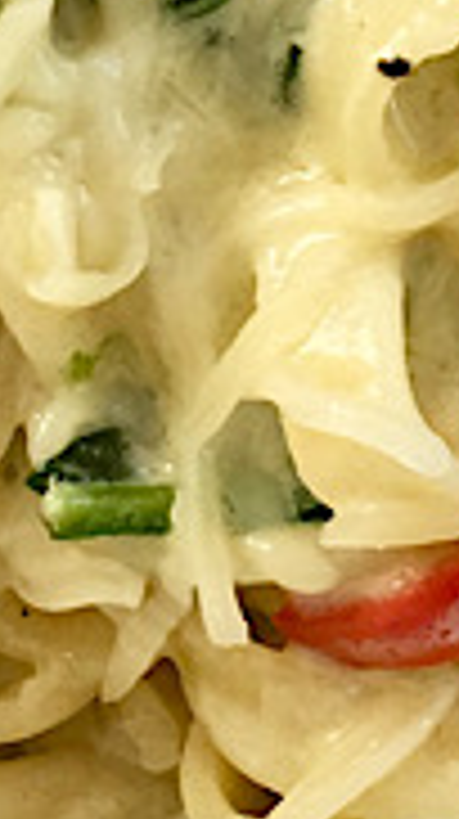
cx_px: 198
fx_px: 3775
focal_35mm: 174
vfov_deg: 11.8
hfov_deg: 7.0
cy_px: -446
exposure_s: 1/33
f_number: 2.2
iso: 40
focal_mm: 4.15
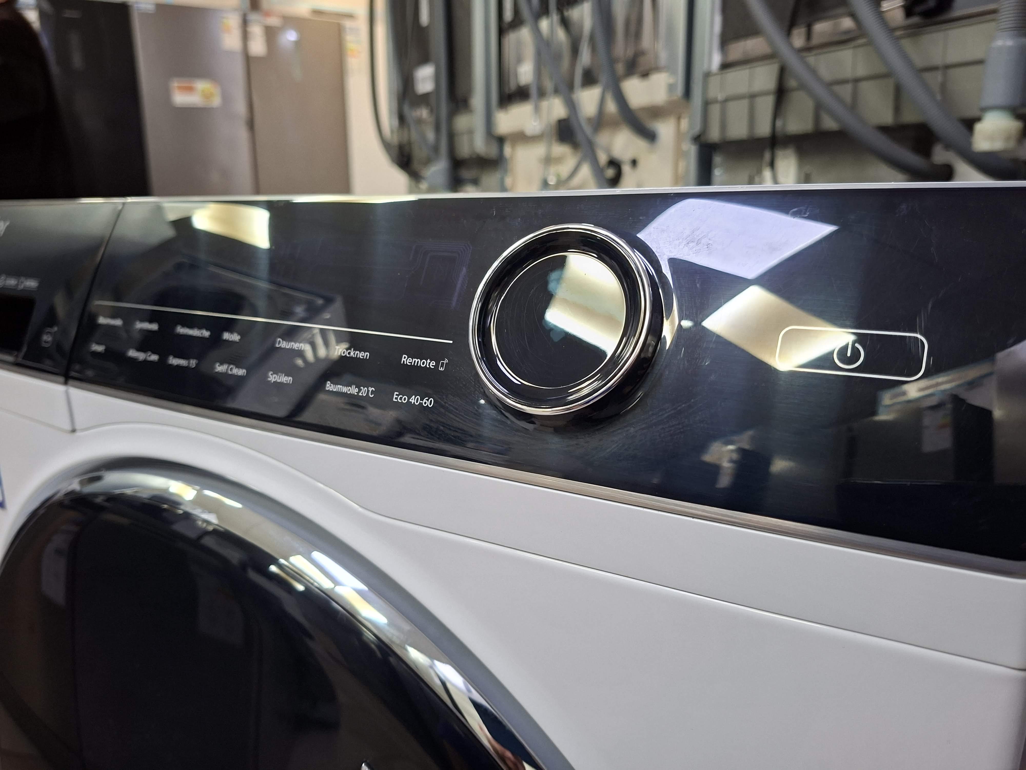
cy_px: 385
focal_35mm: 23
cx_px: 513
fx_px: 682
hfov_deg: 73.9
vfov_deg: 58.9
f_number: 1.8
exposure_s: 1/50
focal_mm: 5.54
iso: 160
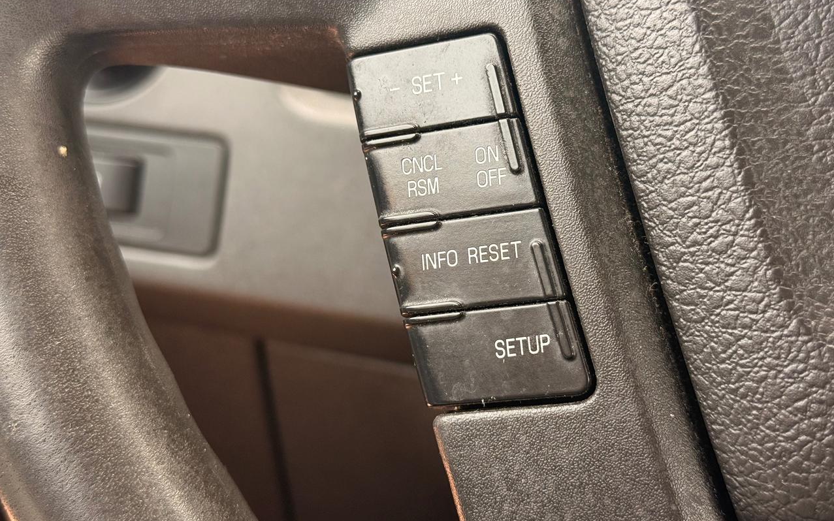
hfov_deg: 39.6
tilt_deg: -15.7
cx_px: 417
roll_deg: -3.8
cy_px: 212
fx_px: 1159
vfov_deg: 25.3
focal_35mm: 51
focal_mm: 6.76
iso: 160
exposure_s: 1/242
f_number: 1.78
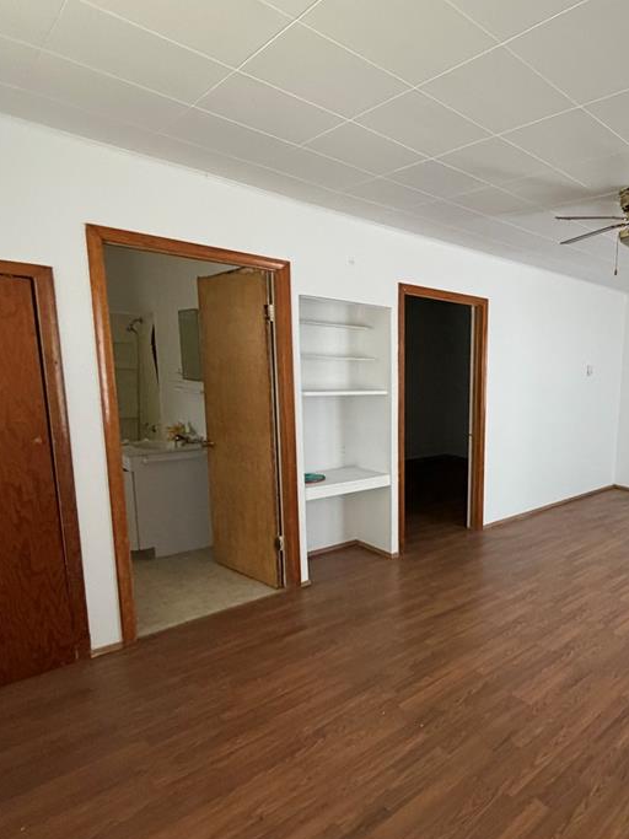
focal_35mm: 21
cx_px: 542
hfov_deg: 56.5
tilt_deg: -7.6
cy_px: 442
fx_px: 509
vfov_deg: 78.9
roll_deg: -1.8
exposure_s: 1/60
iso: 500
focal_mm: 2.22
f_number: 2.2
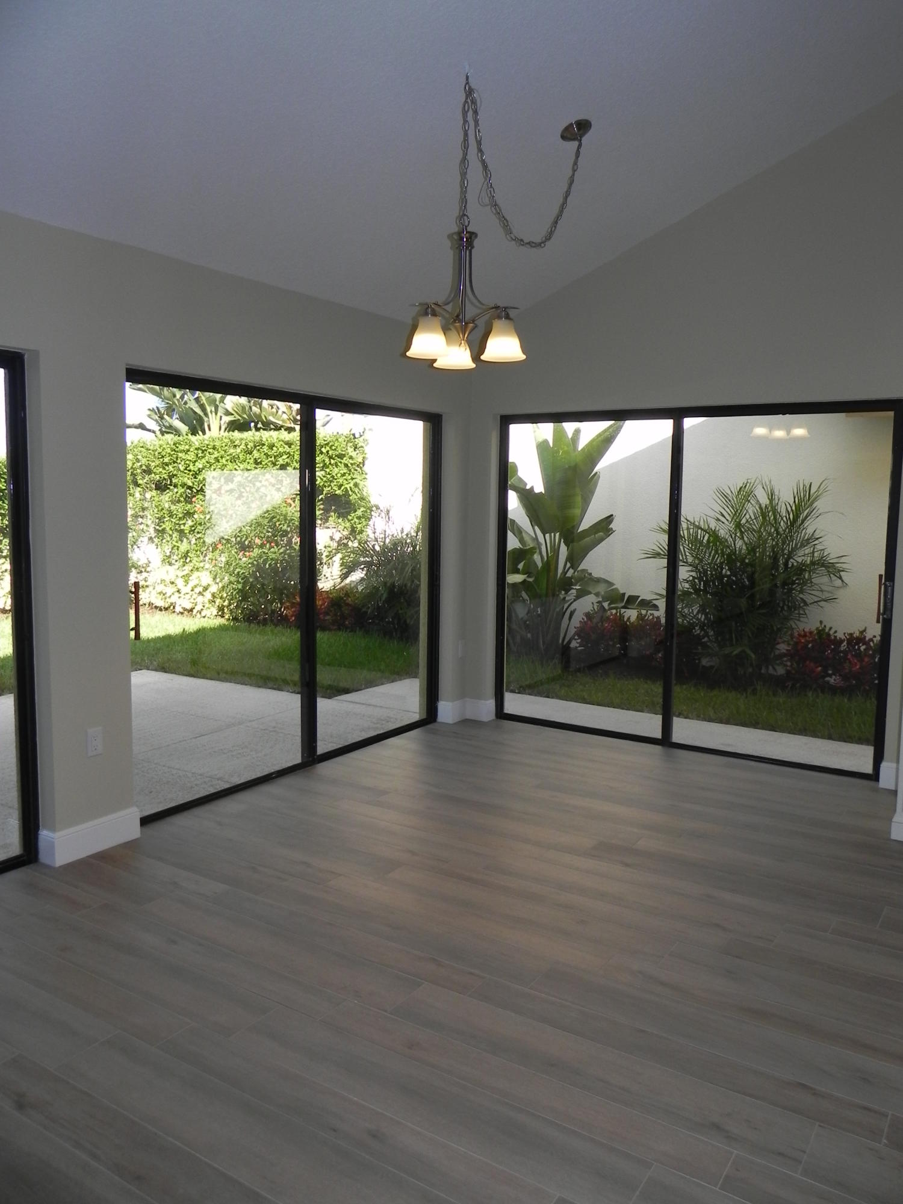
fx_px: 904
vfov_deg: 67.3
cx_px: 452
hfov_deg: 53.1
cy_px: 602
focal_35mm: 26
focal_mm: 4.6
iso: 160
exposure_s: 1/110
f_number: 3.5
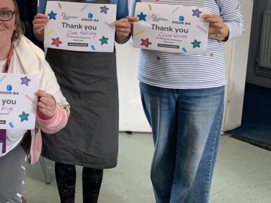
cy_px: 21
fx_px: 368
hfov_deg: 38.1
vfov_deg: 29.6
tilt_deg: -11.9
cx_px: 35
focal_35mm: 47
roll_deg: -1.1
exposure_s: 1/100
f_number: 1.8
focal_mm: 4.25
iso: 80
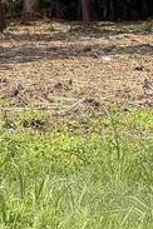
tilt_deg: +4.3
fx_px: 1116
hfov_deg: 7.8
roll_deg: +1.3
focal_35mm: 175
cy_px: -136
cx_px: -35
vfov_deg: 11.2
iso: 100
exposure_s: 1/3425
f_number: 1.78
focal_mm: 6.76
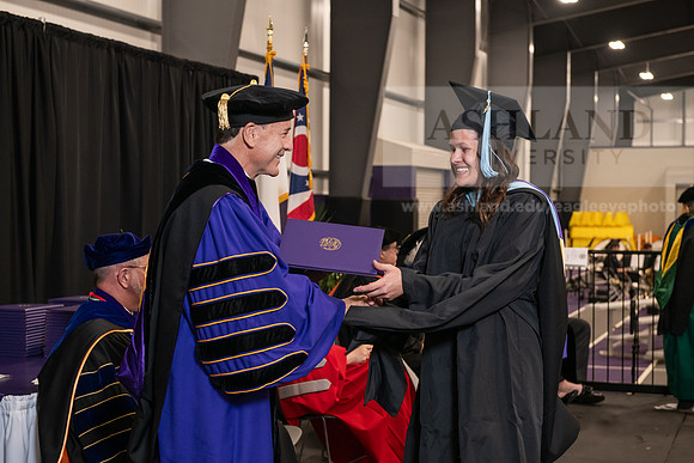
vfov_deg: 21.9
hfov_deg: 32.4
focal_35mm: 62
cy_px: 232
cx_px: 347
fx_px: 1195
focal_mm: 62
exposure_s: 1/125
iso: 2000
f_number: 5
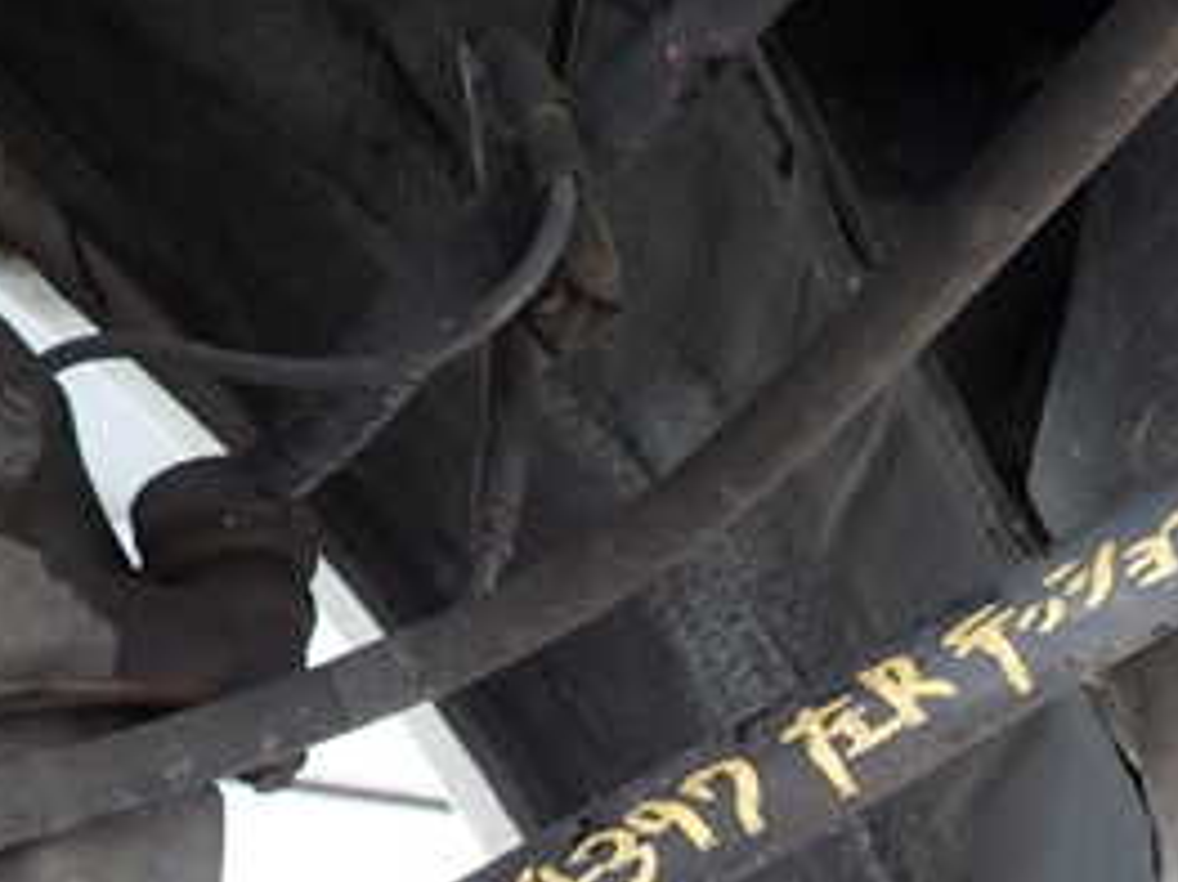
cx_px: 739
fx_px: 1939
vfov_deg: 25.2
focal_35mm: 57
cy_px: 712
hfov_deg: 33.6
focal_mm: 4.5
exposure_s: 1/30
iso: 200
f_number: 2.8
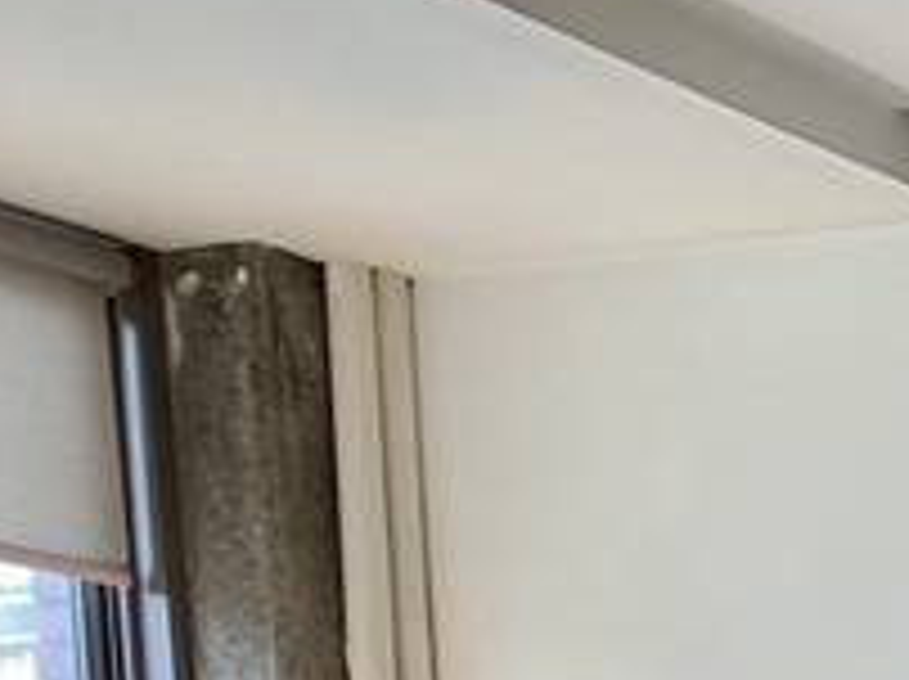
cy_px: 1666
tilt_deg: -7.7
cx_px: 2115
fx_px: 3462
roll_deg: +0.2
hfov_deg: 12.2
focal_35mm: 132
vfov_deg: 9.8
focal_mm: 4.25
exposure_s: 1/120
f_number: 1.8
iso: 64
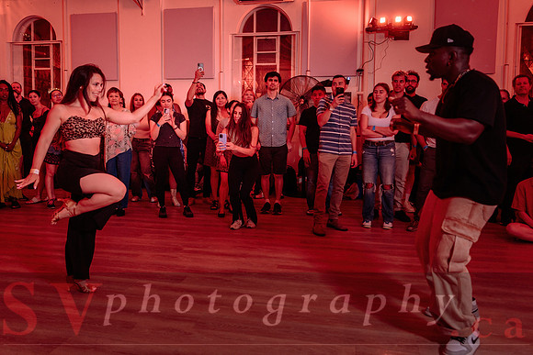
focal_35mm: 32
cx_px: 250
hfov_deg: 59.3
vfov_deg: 41.6
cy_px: 155
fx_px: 467
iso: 640
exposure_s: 1/80
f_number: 2.8
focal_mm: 28
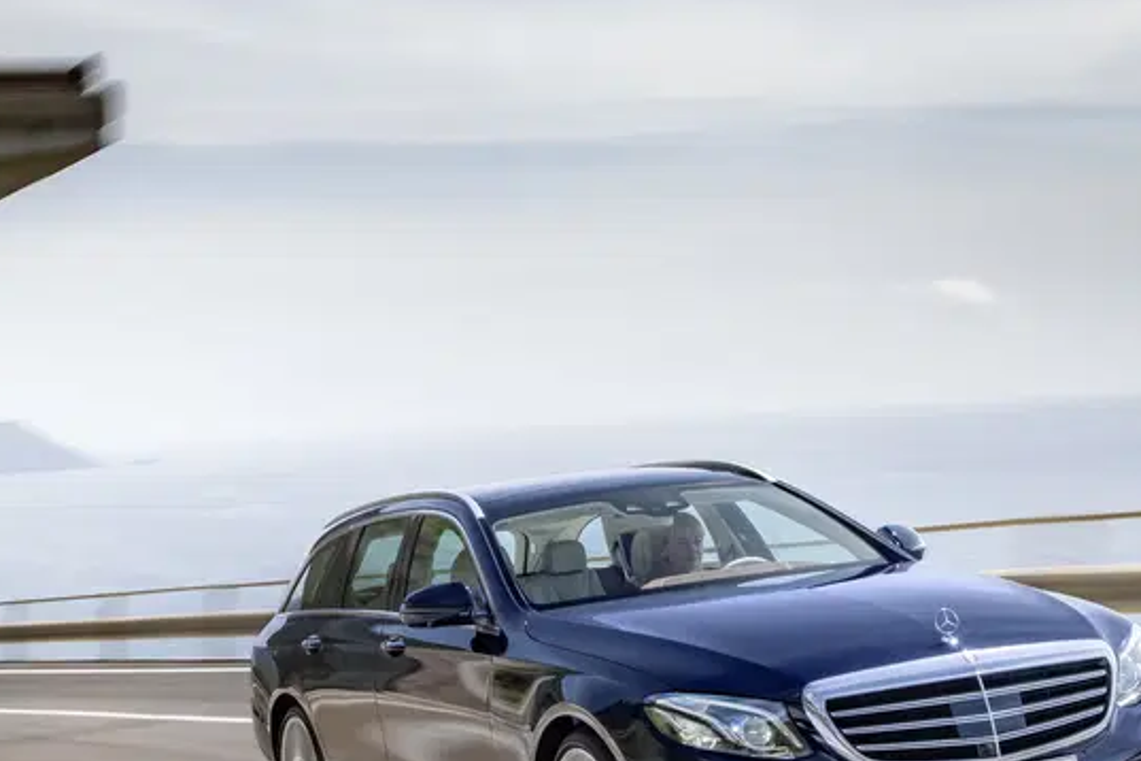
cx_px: 270
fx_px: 2409
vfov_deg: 17.9
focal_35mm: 76
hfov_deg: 26.3
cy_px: 468
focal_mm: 34
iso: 100
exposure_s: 2.5
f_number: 22
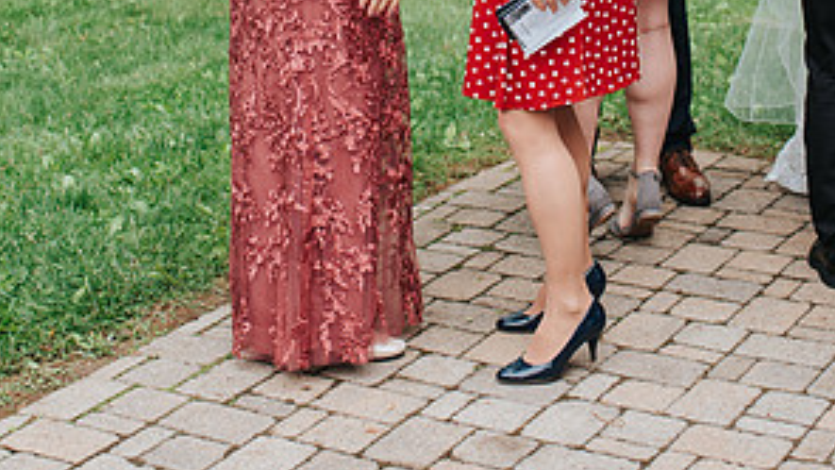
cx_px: 462
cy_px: -156
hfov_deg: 25.3
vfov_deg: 13.8
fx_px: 1860
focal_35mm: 84
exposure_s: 1/800
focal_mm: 35
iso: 250
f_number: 3.2
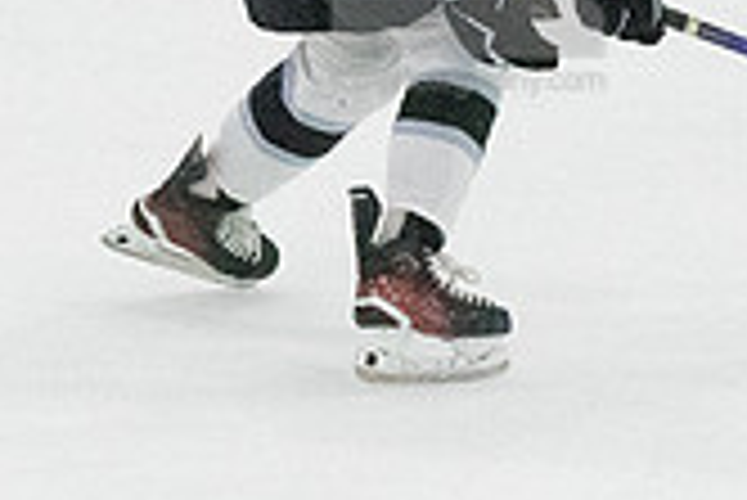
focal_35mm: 785
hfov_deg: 2.6
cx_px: 468
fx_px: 16303
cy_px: -63
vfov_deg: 1.8
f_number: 5
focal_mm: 150
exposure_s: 1/1600
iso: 8000
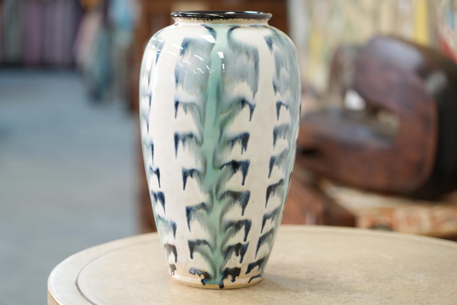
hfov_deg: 21.2
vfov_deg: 14.3
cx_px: 228
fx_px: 1219
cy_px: 152
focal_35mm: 96
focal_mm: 96
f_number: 4
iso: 1600
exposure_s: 1/100
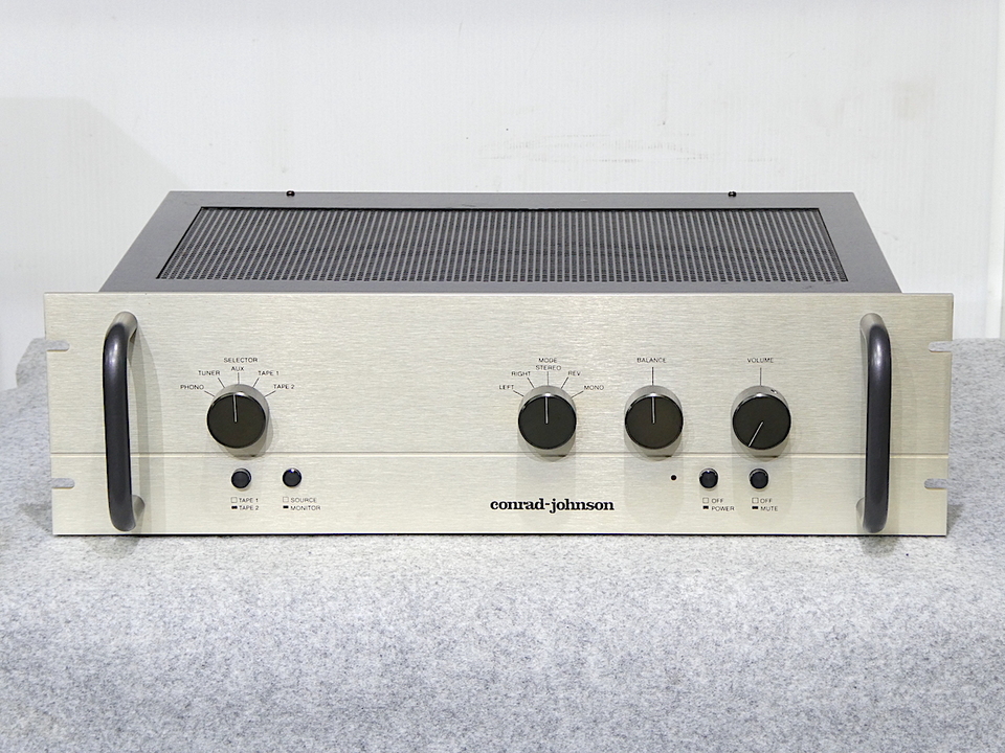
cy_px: 376
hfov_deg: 20.0
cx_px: 502
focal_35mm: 98
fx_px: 2845
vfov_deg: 15.1
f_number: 5
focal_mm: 17.5
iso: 200
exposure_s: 1/10
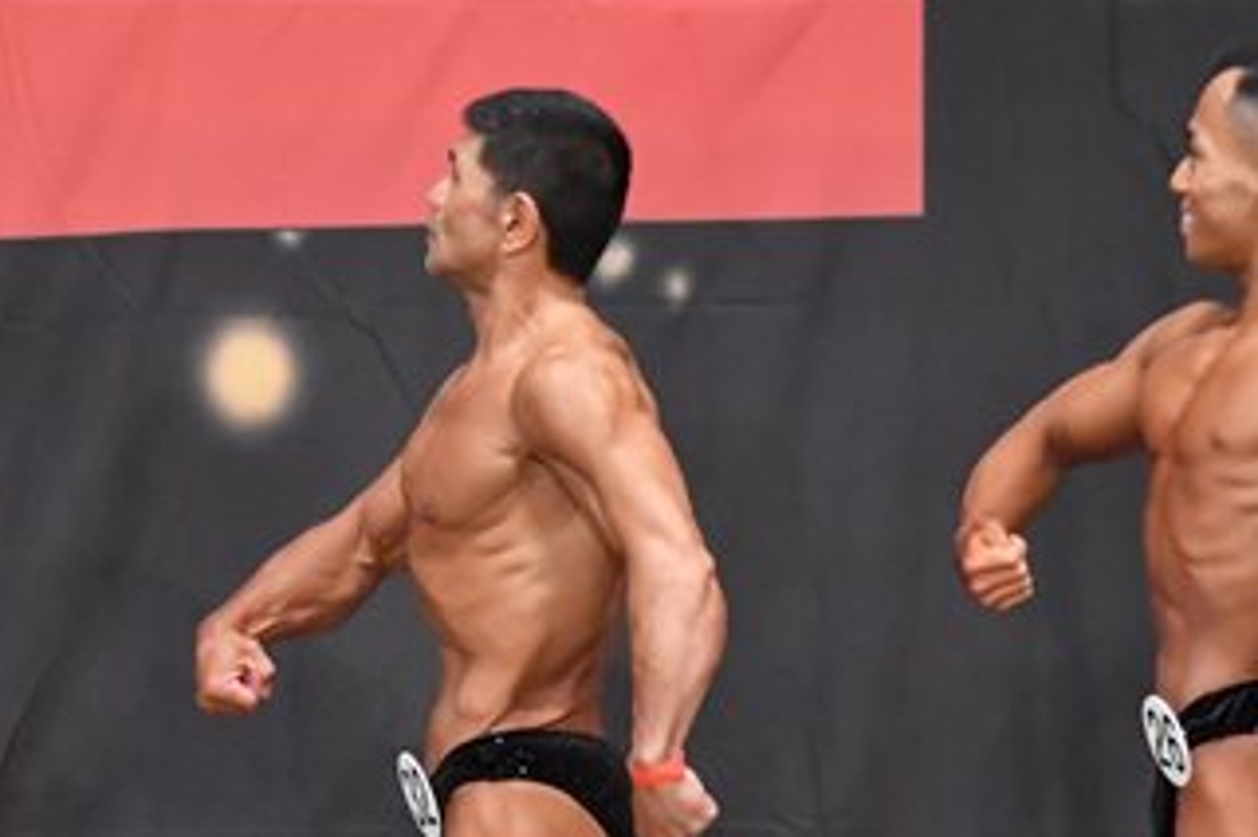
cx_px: 332
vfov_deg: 2.8
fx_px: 17078
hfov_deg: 4.2
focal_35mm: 489
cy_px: 786
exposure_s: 1/400
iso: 6400
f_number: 5.6
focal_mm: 135
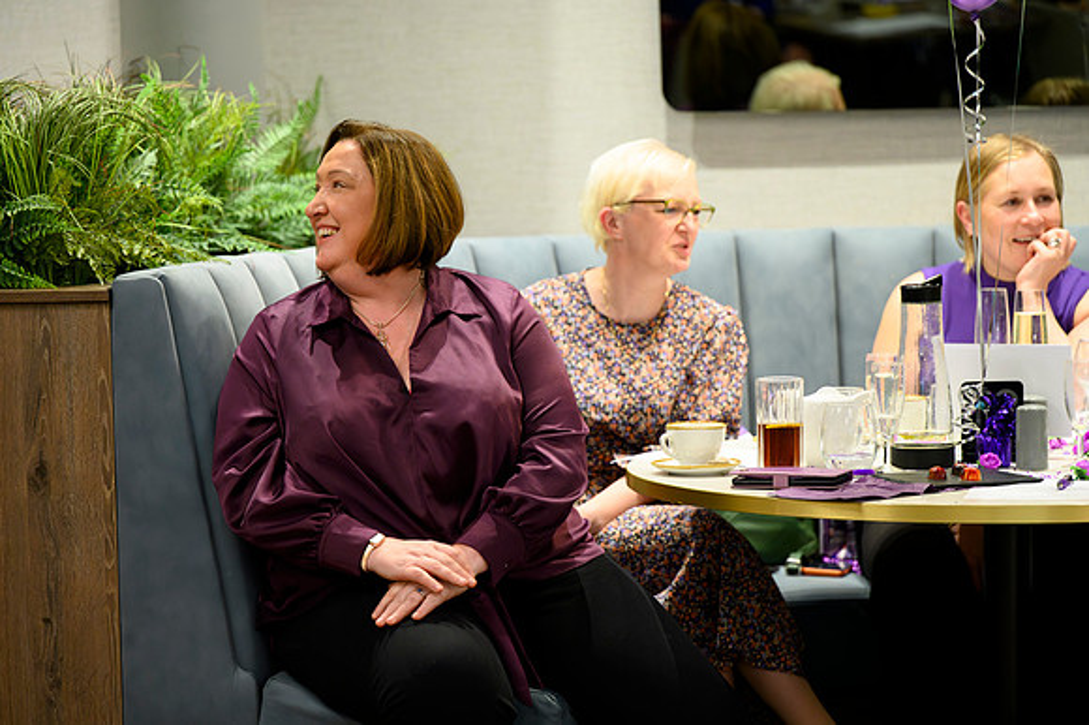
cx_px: 544
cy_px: 362
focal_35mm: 110
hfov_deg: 18.6
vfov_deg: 12.4
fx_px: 3325
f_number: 2.8
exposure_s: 1/200
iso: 3200
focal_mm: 110
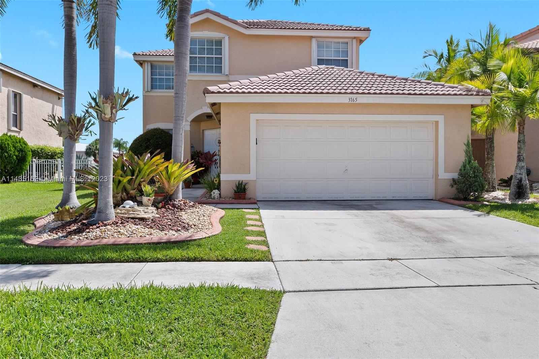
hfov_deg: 67.4
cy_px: 180
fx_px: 404
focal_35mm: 27
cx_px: 270
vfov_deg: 47.9
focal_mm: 18
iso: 200
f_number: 8
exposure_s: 1/500
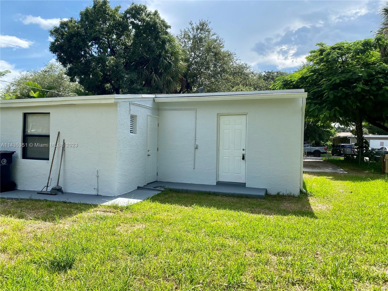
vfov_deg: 53.1
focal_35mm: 26
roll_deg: -1.5
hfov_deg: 67.3
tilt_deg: -0.3
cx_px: 194
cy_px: 146
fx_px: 291
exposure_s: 1/1808
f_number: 1.8
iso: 32
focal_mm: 4.25
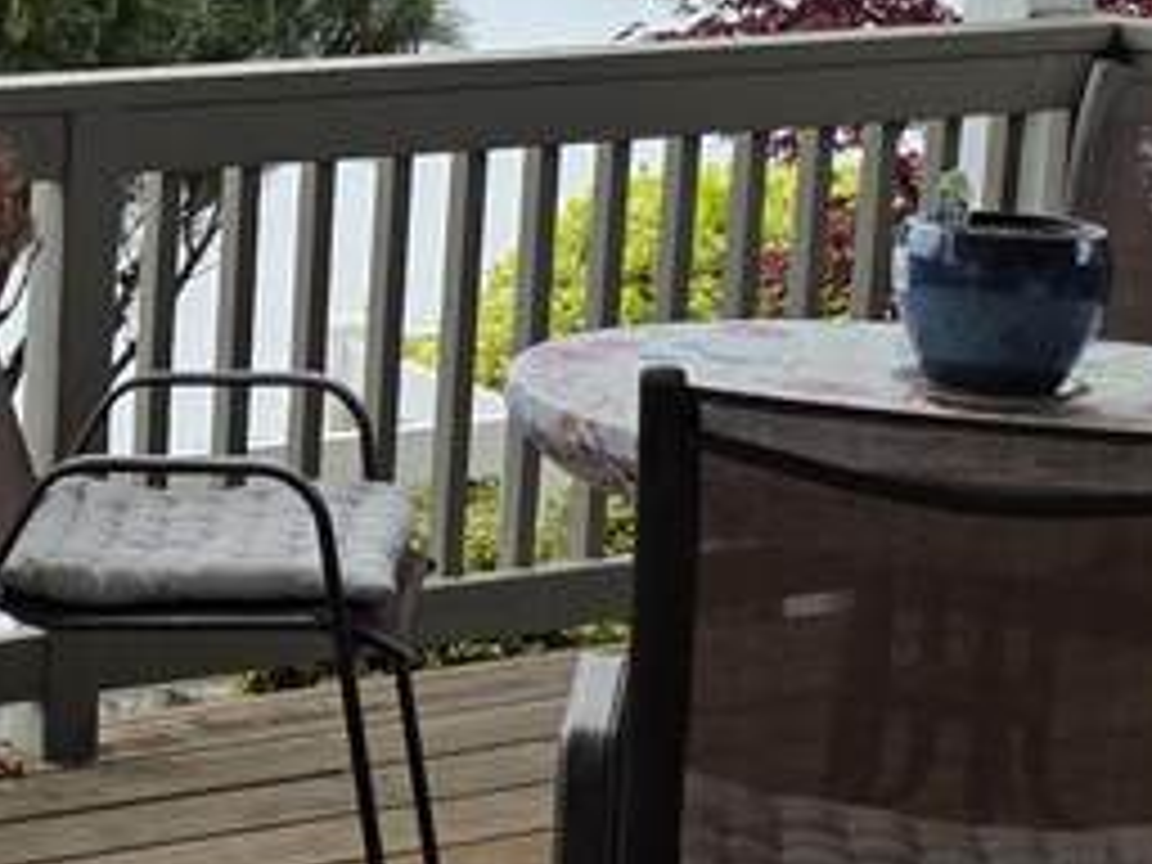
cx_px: -657
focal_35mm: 115
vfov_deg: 12.9
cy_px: 270
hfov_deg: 15.6
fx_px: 3827
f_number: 1.7
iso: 80
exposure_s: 1/2423
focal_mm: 6.3
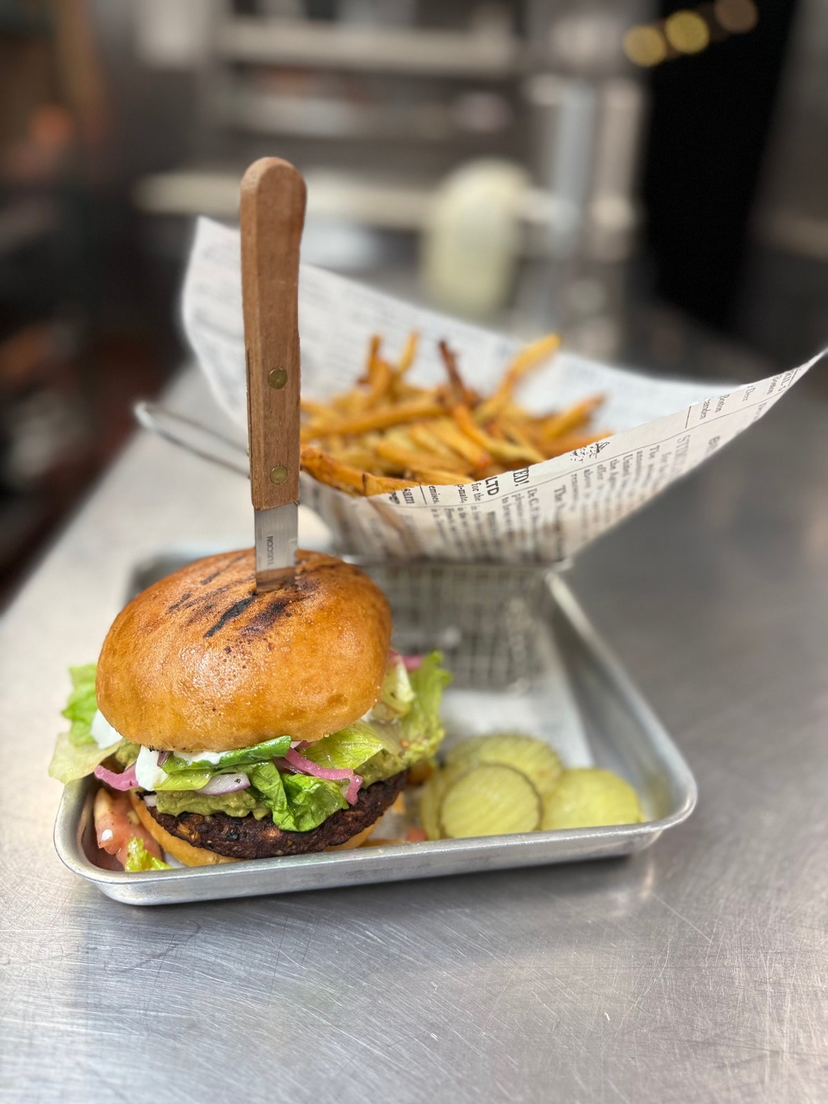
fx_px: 765
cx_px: 414
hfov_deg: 56.8
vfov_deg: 71.6
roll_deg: -3.6
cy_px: 552
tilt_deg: -26.6
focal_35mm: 24
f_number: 1.78
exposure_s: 1/120
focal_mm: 6.76
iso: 200
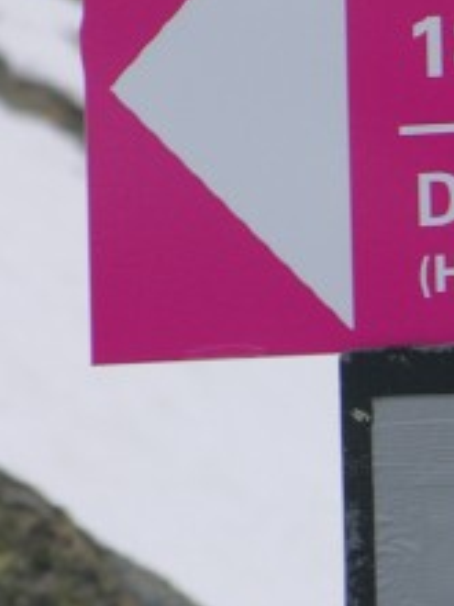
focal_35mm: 979
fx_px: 17120
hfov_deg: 1.5
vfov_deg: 2.0
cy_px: 496
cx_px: 614
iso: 50
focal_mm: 71.2
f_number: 5.3
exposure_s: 1/277
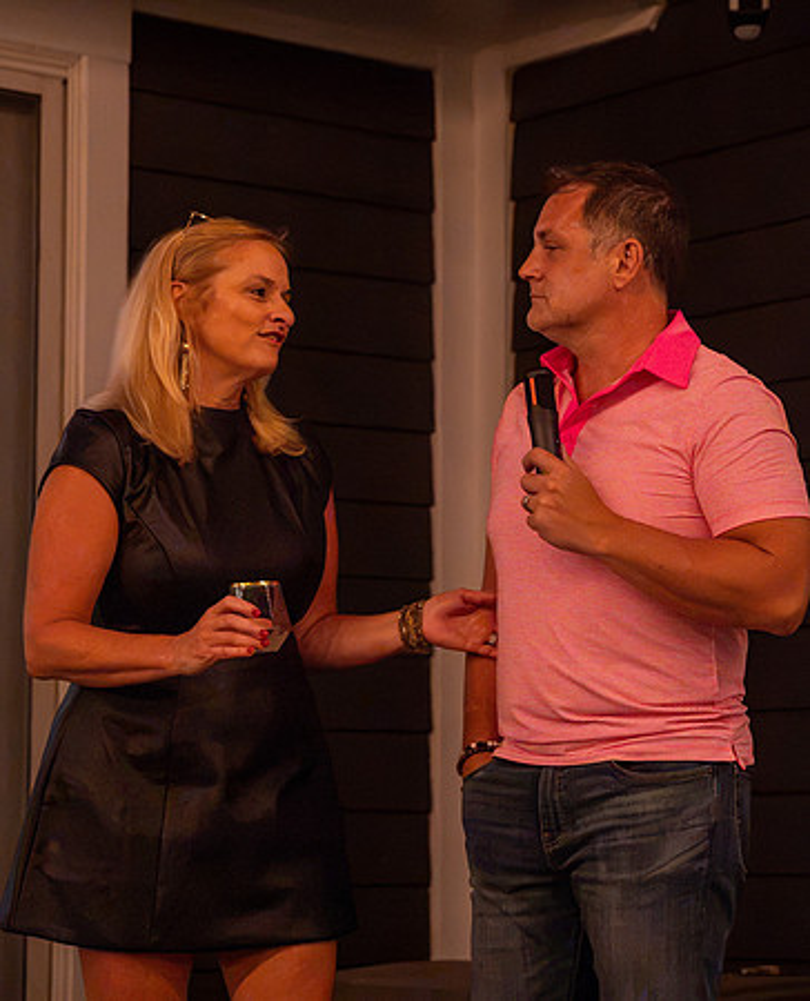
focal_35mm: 117
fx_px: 3490
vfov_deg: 16.3
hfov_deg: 13.2
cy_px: 443
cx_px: 553
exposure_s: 1/125
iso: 5000
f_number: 3.5
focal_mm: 75
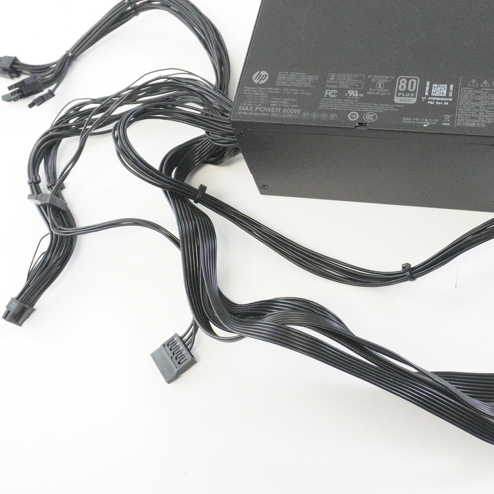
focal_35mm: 53
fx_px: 853
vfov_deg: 32.1
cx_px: 352
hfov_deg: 31.9
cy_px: 180
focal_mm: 21
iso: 8000
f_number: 5.6
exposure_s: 1/200
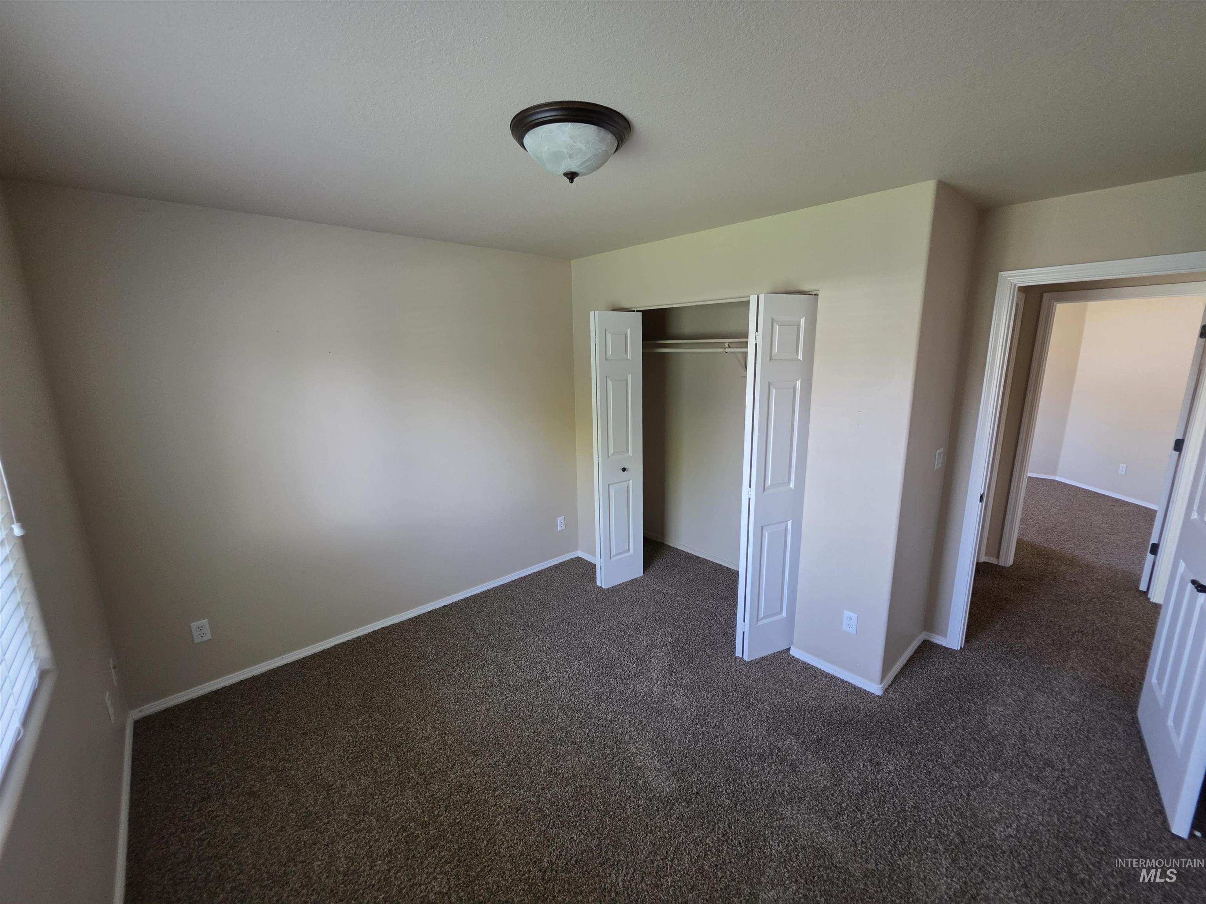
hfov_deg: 106.2
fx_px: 453
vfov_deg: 89.9
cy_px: 452
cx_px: 603
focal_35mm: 13
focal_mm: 2.2
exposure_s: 1/100
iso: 320
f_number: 1.9
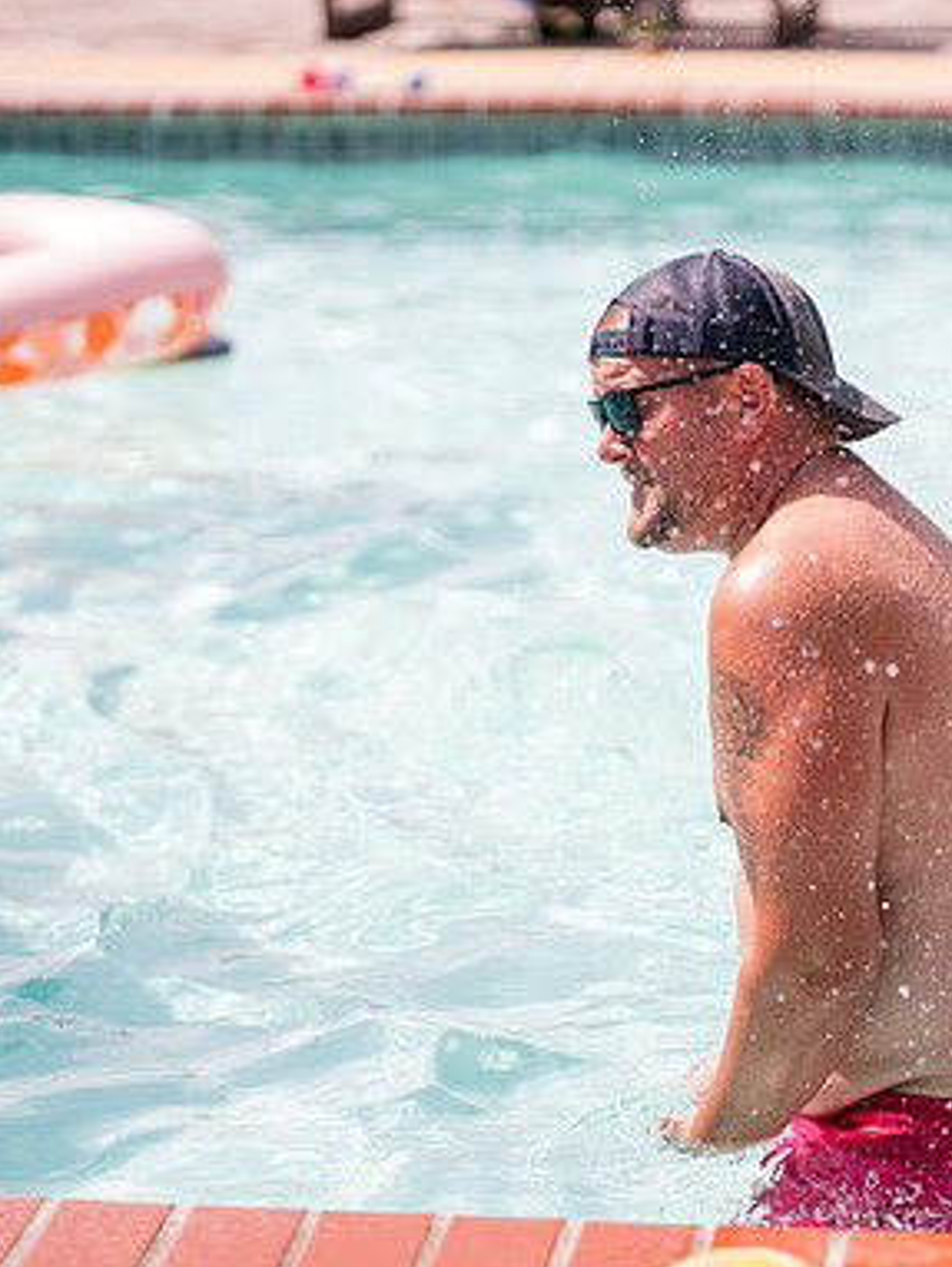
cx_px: 693
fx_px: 4542
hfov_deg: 11.9
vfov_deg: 15.9
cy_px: 635
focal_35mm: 124
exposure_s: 1/3200
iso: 200
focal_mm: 85
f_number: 2.2
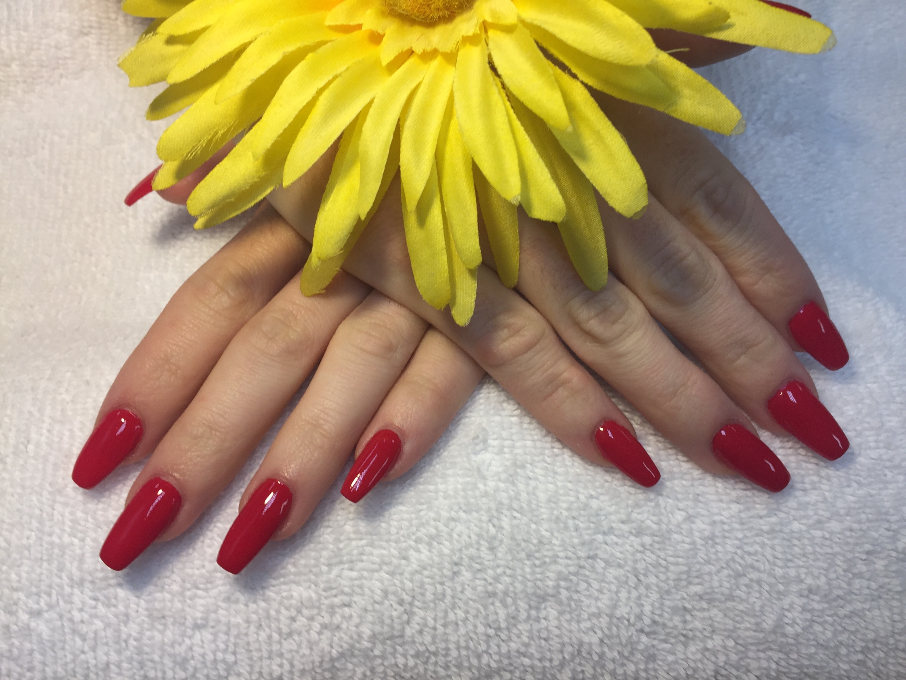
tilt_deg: -77.6
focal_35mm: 29
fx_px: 759
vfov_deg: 48.2
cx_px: 453
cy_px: 340
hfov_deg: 61.7
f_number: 2.2
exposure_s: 1/60
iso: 32
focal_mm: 4.15
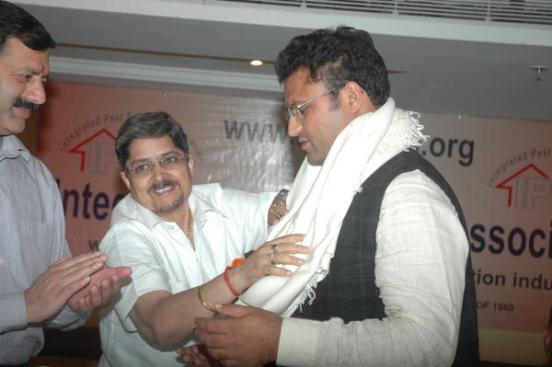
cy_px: 184
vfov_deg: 19.7
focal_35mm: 69
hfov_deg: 29.3
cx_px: 276
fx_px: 1057
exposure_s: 1/60
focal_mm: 46
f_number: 4.5
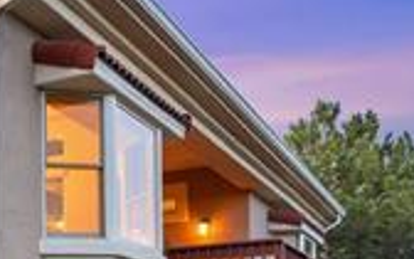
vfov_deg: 18.1
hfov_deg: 27.6
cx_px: -71
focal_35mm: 66
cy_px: 360
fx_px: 745
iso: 1000
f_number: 8
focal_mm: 17
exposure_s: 1/6
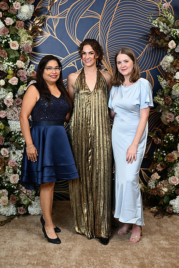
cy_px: 134
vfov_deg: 36.2
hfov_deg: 24.6
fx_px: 410
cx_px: 90
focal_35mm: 55
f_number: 6.3
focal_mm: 55
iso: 125
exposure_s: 1/125
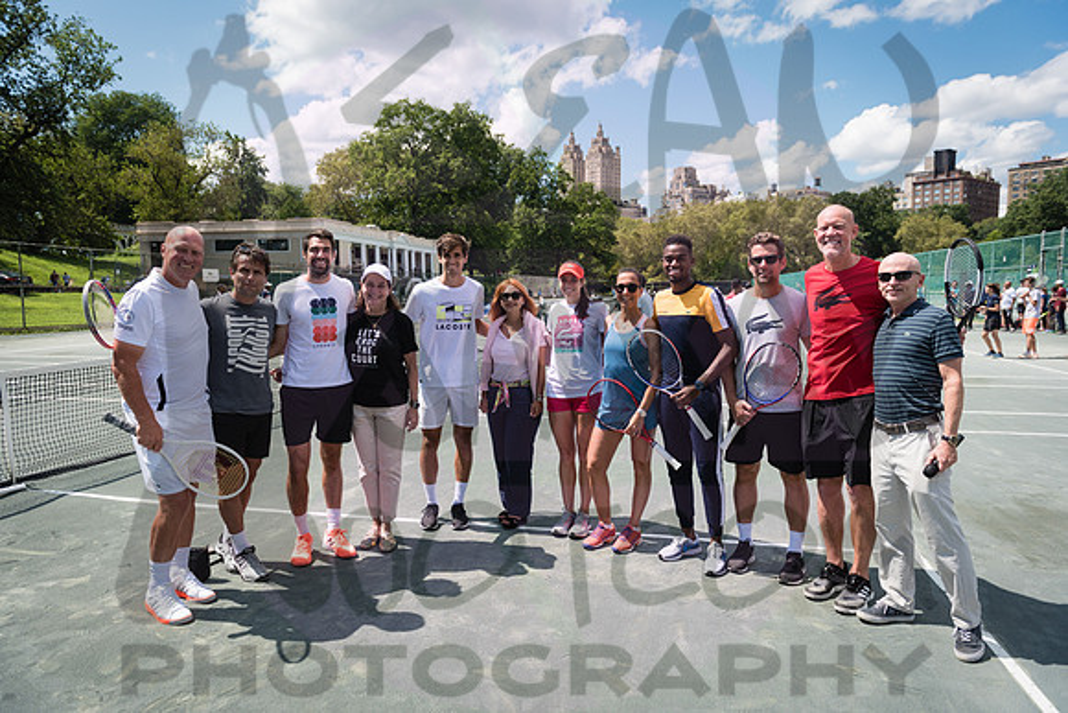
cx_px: 534
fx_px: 712
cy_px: 356
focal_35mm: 24
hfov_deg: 73.7
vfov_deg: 53.2
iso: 200
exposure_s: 1/2000
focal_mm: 24
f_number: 4
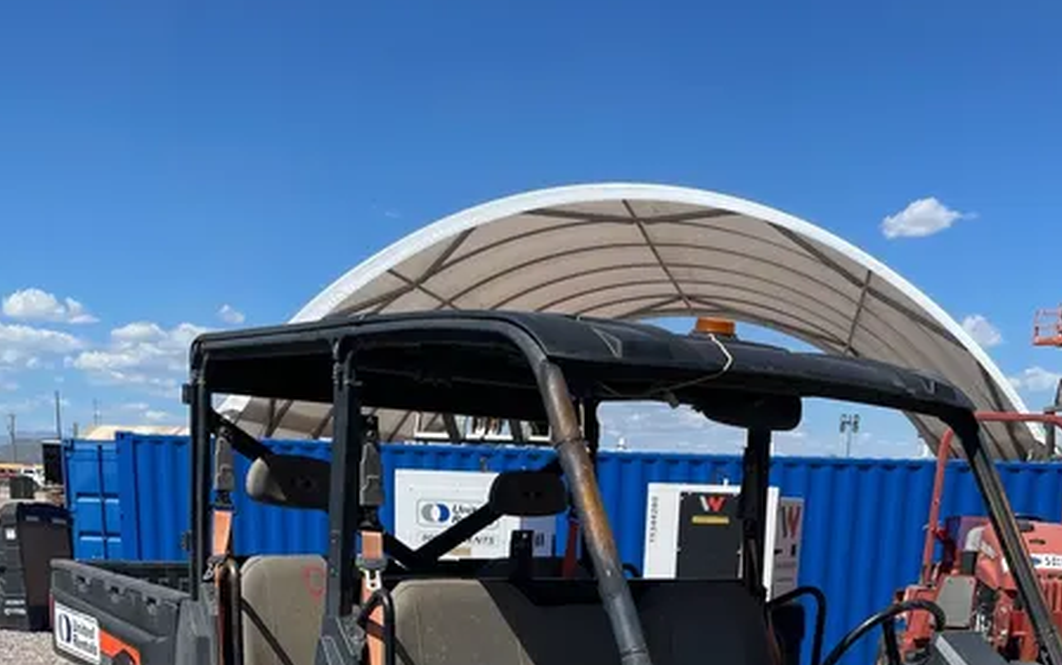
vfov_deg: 25.5
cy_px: 811
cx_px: 591
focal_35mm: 45
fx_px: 1303
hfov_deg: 44.3
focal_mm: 4.2
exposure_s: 1/3861
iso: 32
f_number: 1.6
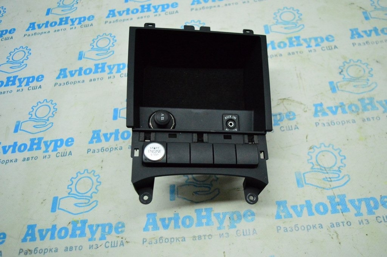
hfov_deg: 57.3
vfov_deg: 39.9
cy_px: 128
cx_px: 194
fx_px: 354
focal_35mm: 33
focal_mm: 22
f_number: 4
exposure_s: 1/1000
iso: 6400
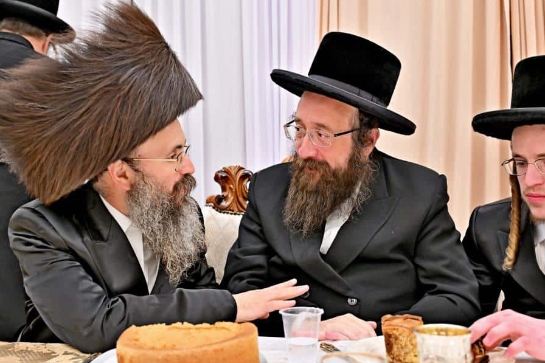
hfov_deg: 48.4
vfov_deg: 33.4
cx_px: 249
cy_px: 160
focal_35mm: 40
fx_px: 605
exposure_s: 1/200
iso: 800
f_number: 4
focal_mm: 35
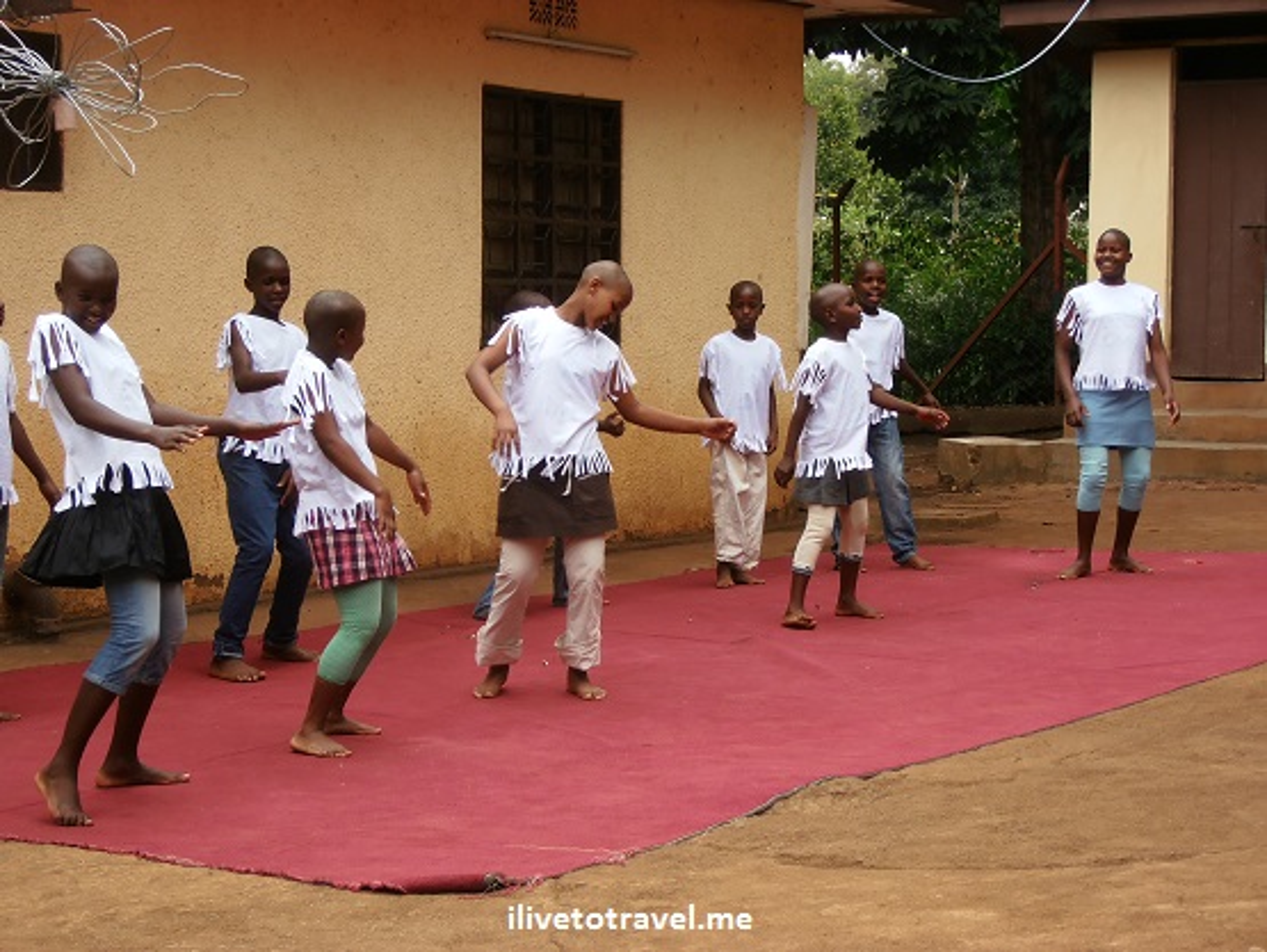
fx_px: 2857
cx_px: 634
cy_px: 476
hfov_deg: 25.0
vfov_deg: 18.9
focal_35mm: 78
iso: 80
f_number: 4.8
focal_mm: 13.79
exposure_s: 1/160
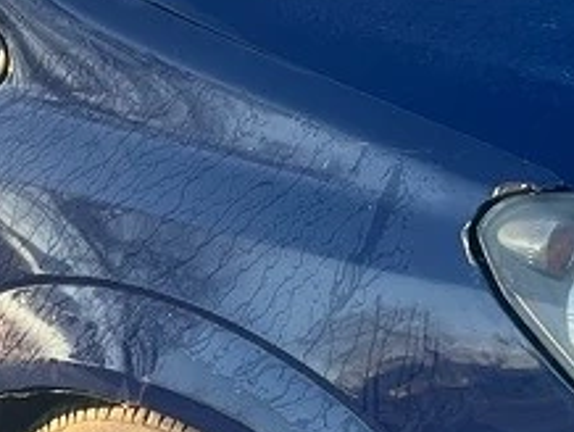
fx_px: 1975
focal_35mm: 119
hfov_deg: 16.4
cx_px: 108
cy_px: 295
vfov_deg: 12.5
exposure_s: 1/201
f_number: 1.6
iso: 40
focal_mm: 5.1
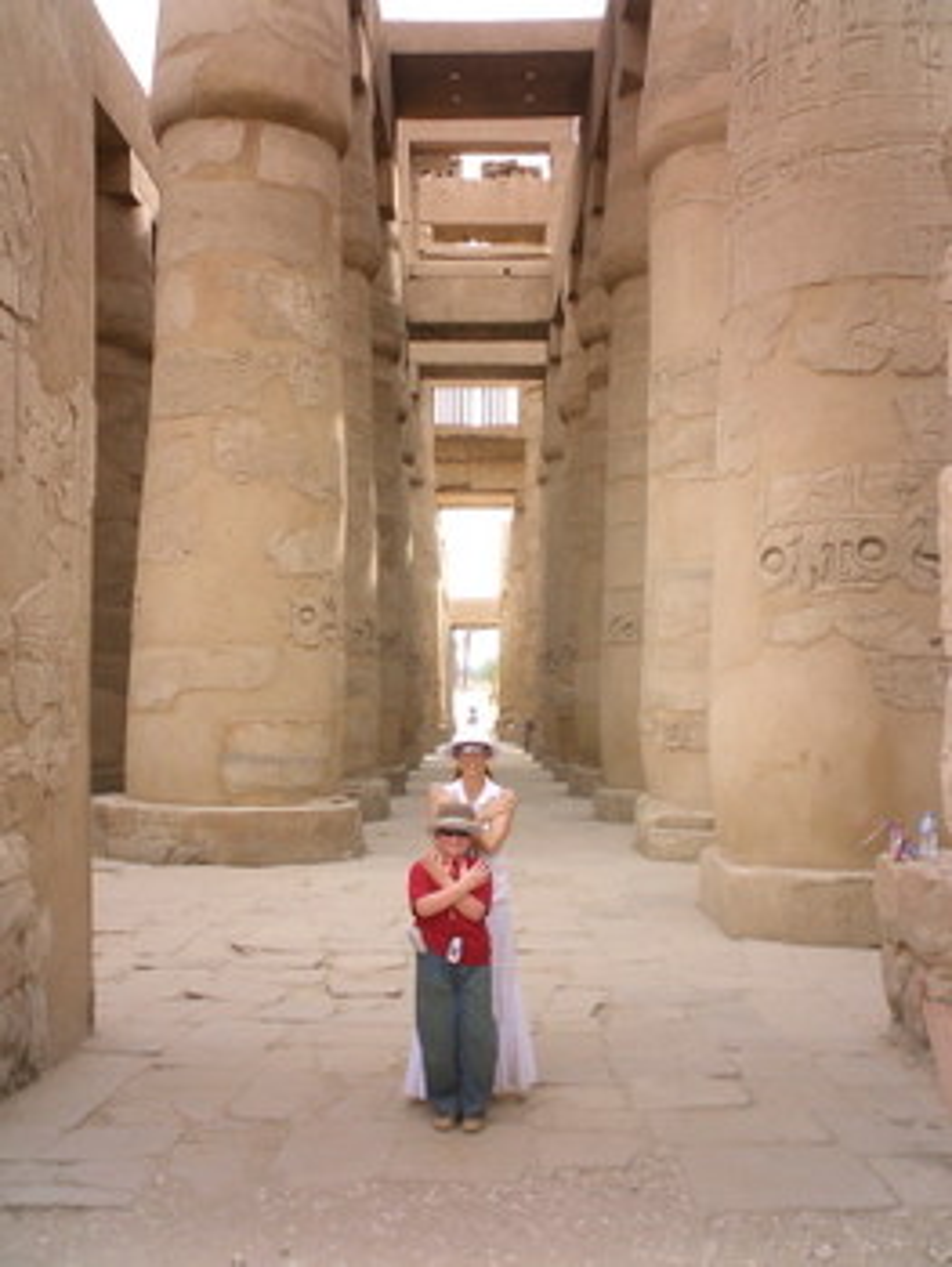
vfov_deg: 50.1
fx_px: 1355
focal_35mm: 37
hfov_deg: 38.7
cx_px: 476
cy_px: 634
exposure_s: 1/200
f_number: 3.5
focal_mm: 5.6
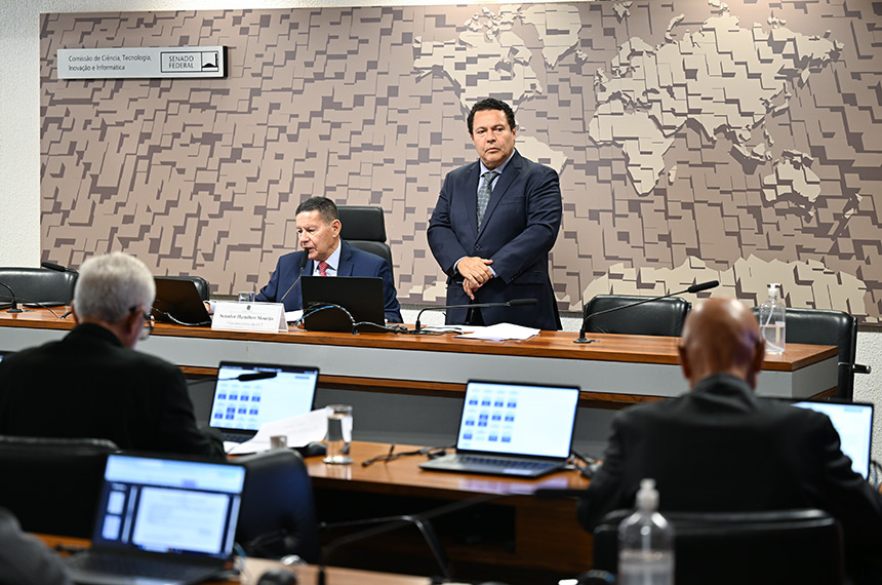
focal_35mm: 84
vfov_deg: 16.2
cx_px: 441
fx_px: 2054
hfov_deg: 24.2
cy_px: 292
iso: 1000
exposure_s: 1/100
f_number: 2.8
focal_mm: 84
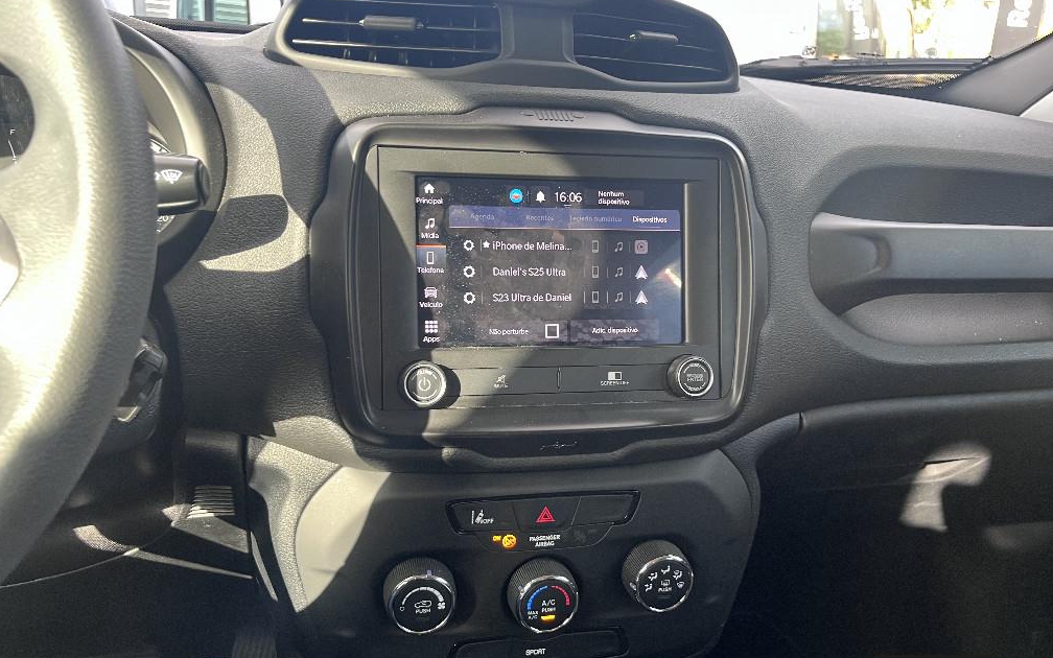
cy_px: 352
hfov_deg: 66.5
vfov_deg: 44.5
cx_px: 522
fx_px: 804
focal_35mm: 28
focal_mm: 5.1
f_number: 1.6
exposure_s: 1/75
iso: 125
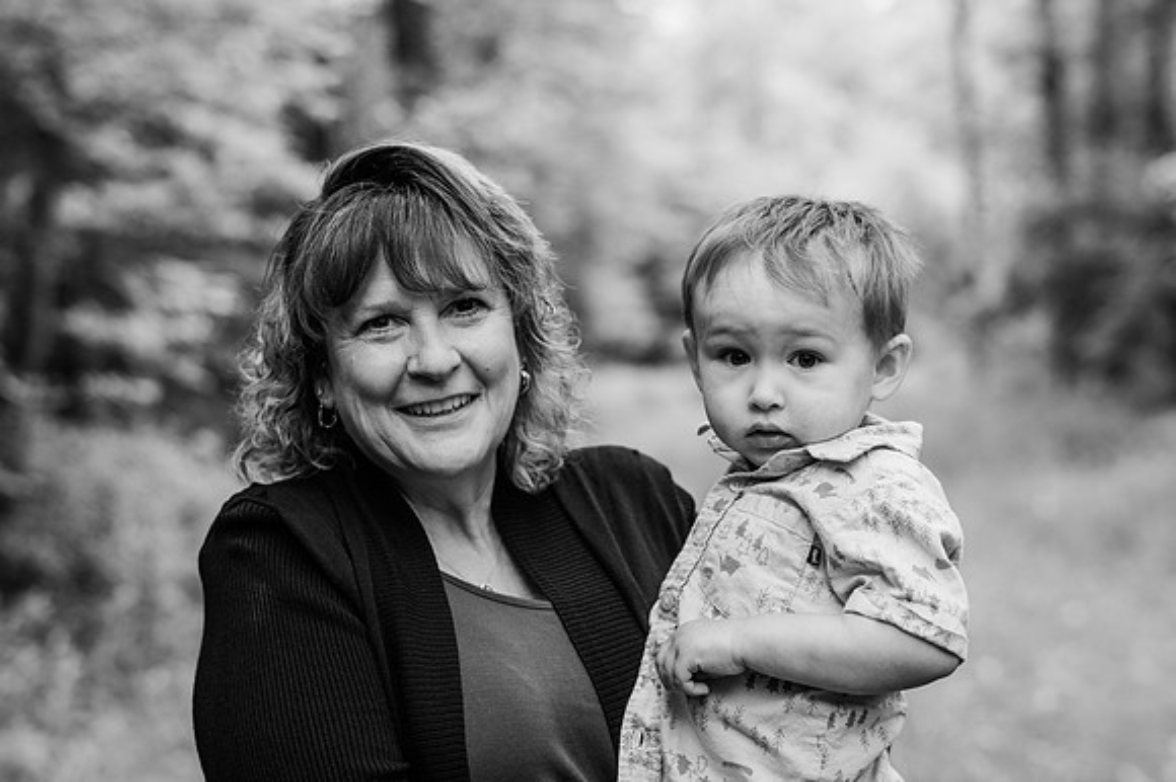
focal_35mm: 58
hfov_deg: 34.5
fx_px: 1894
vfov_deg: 23.4
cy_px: 391
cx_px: 588
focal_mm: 58
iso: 320
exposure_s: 1/200
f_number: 2.8
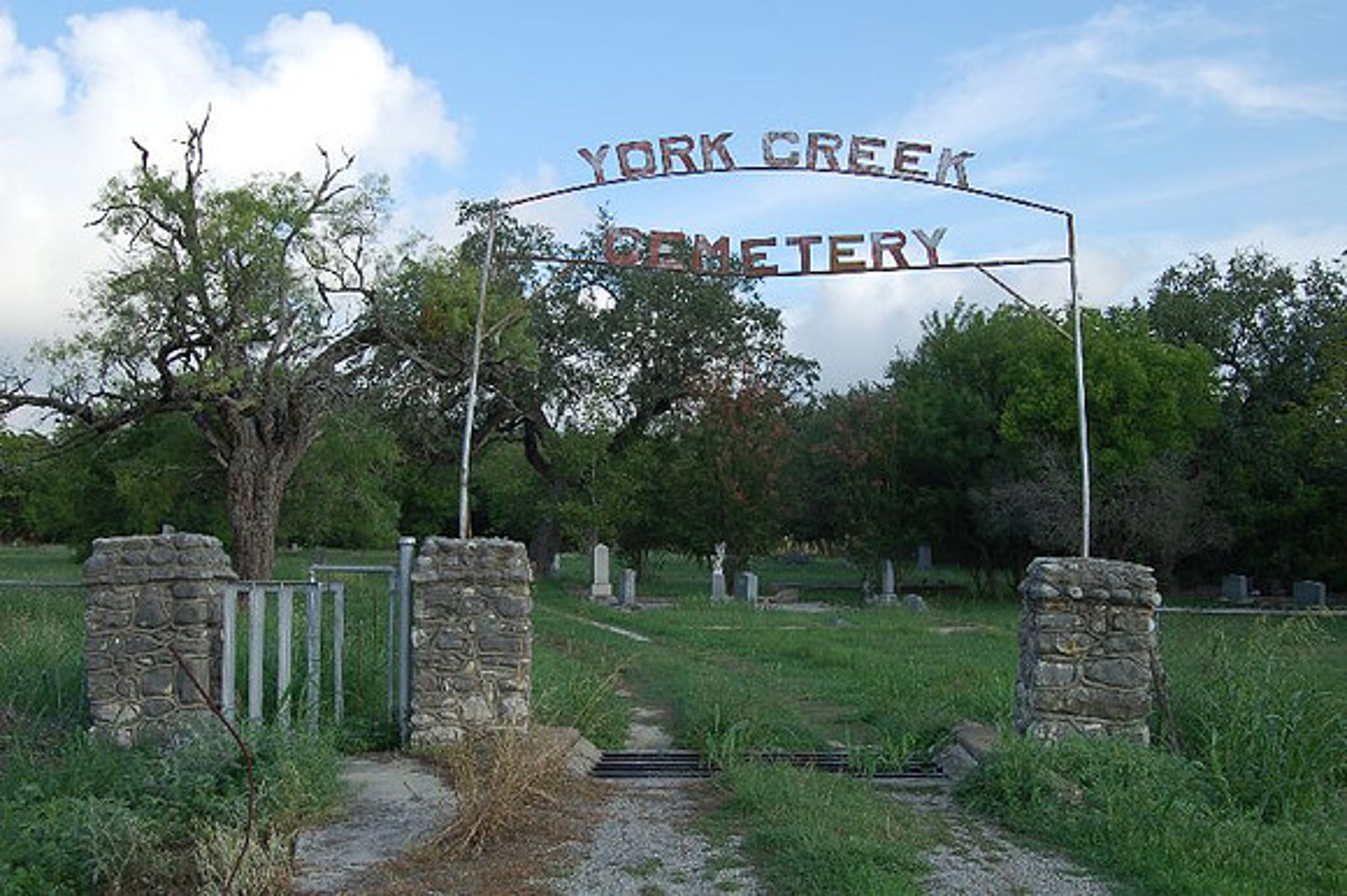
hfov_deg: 46.4
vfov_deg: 31.9
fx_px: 1571
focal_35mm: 42
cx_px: 674
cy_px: 448
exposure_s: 1/200
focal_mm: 28
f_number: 9
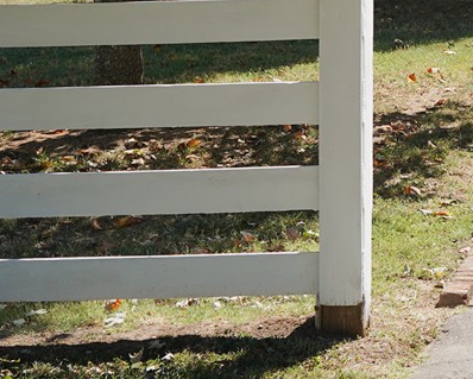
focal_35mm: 132
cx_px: 783
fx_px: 1849
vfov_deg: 11.2
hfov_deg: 13.4
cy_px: -204
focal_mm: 28
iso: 100
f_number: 5
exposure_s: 1/100
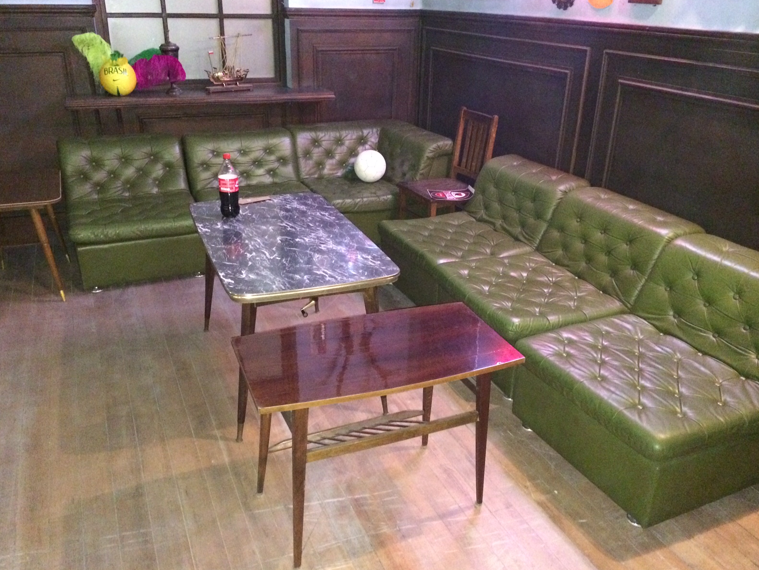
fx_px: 680
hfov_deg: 58.3
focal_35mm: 31
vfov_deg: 45.5
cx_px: 376
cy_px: 288
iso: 1000
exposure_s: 1/16
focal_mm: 4.12
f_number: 2.2
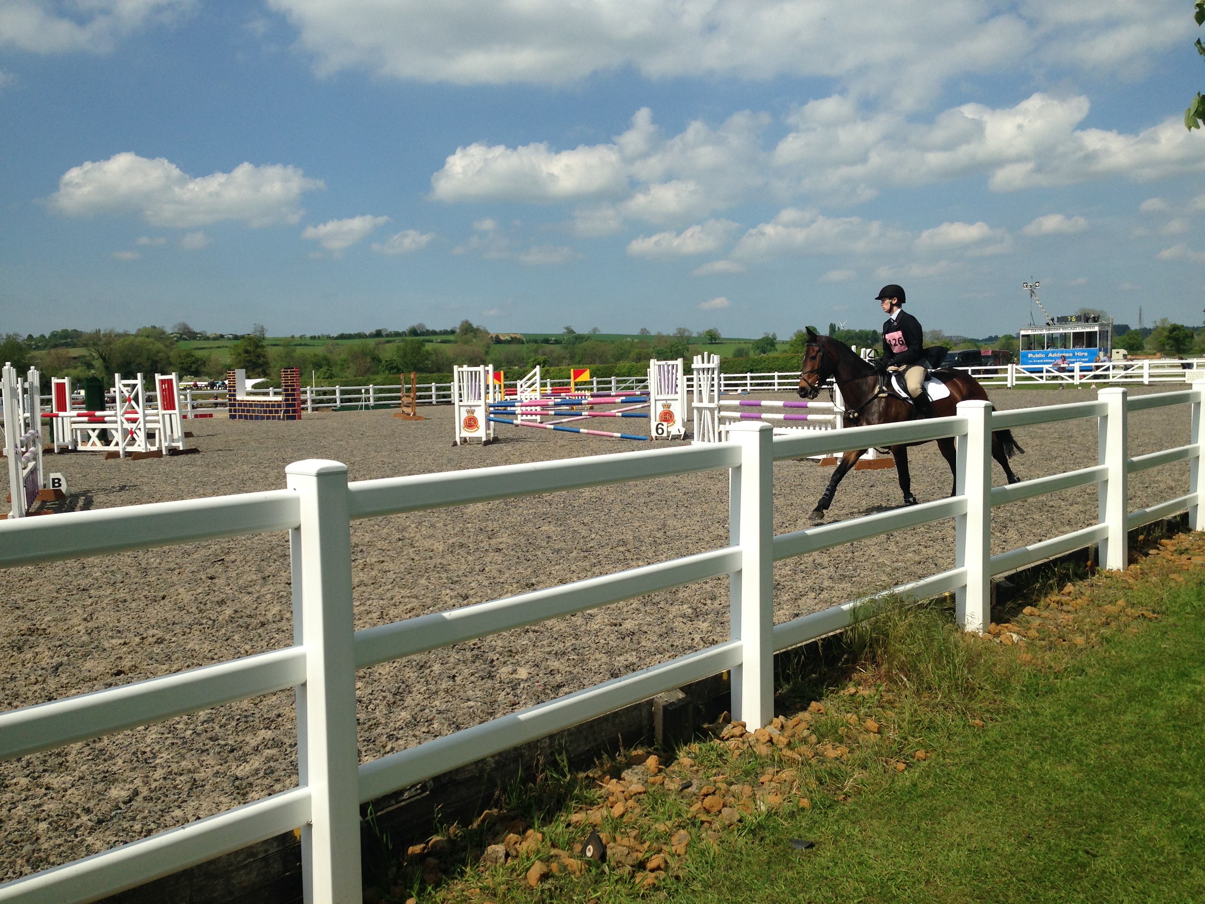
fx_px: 1149
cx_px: 602
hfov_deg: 55.4
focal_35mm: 33
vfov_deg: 42.9
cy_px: 452
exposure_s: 1/2584
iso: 50
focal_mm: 4.12
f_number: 2.4
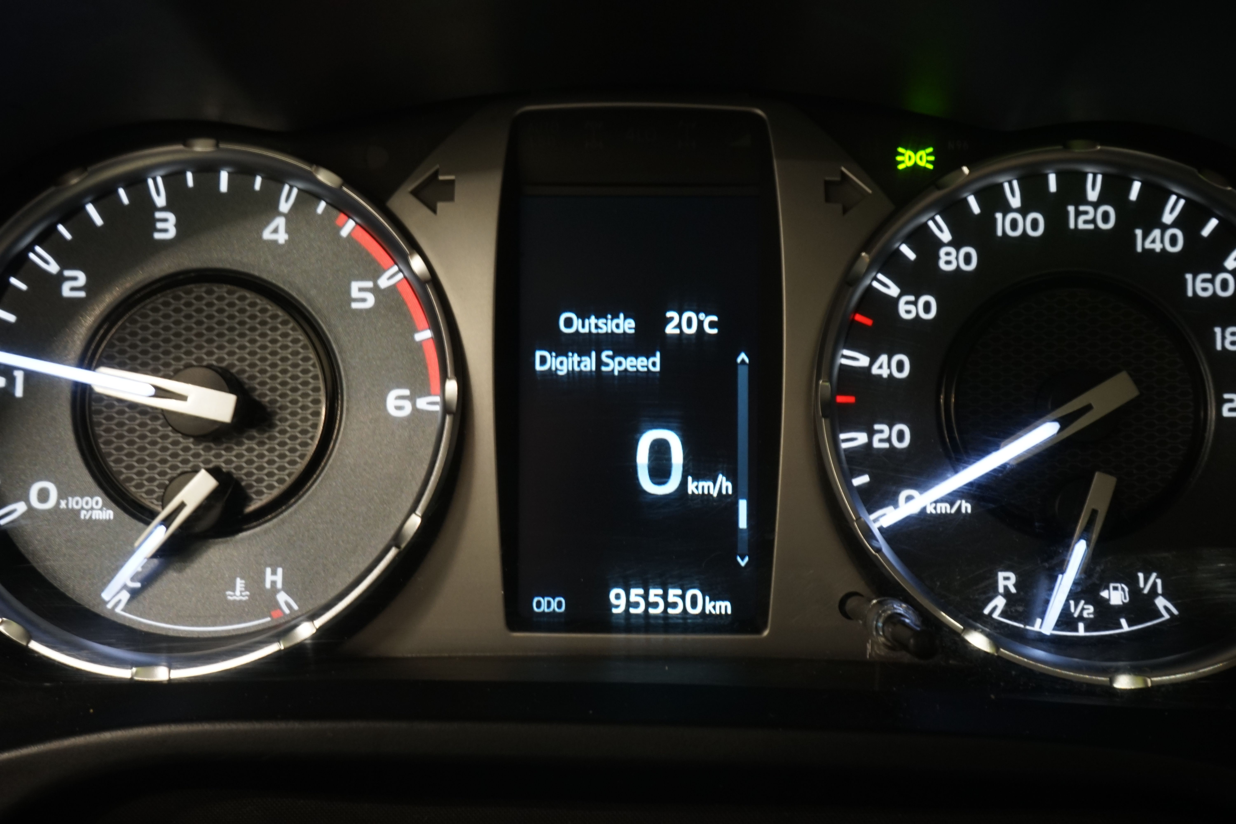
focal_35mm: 34
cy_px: 412
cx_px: 618
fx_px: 1167
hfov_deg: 55.8
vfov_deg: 38.9
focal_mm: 34
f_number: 18
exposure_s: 1.3
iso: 800
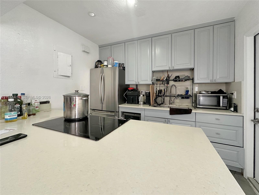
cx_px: 130
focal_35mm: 14
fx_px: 105
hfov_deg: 102.1
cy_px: 98
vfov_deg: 85.7
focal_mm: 2.22
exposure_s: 1/60
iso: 400
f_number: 2.2
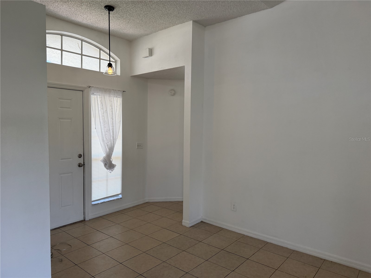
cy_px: 139
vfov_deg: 56.8
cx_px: 186
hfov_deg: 71.6
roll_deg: +0.0
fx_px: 257
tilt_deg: -2.3
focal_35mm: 24
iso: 160
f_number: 1.78
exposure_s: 1/214
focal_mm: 6.76
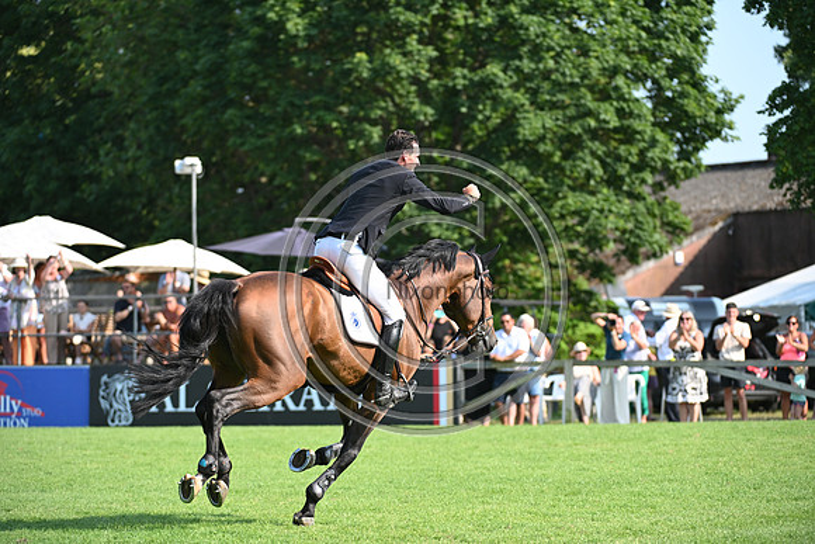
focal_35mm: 200
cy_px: 272
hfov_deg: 10.3
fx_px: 4529
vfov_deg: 6.9
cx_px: 408
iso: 500
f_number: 4.5
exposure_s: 1/1250
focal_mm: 200
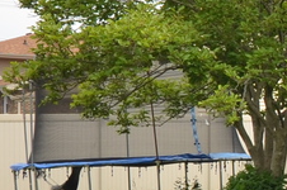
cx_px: 515
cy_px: 182
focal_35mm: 141
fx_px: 1119
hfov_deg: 13.2
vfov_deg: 9.7
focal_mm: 13
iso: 100
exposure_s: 1/200
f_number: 7.1
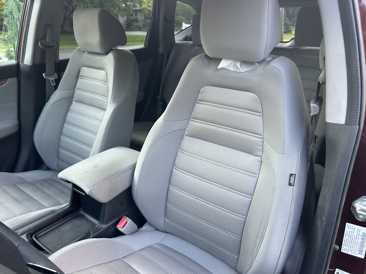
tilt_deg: -21.4
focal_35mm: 26
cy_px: 137
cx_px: 183
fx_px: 275
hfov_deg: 67.3
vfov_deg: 53.1
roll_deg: +2.9
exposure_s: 1/121
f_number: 1.5
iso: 64
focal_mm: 5.7
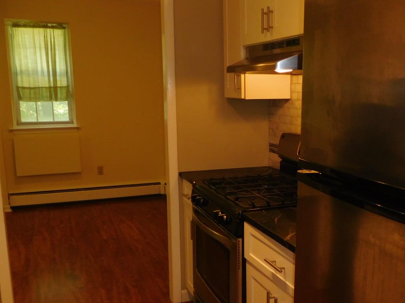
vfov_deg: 36.7
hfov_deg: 47.0
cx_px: 274
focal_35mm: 39
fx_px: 456
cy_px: 176
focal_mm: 4.5
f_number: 3.4
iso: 200
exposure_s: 1/30
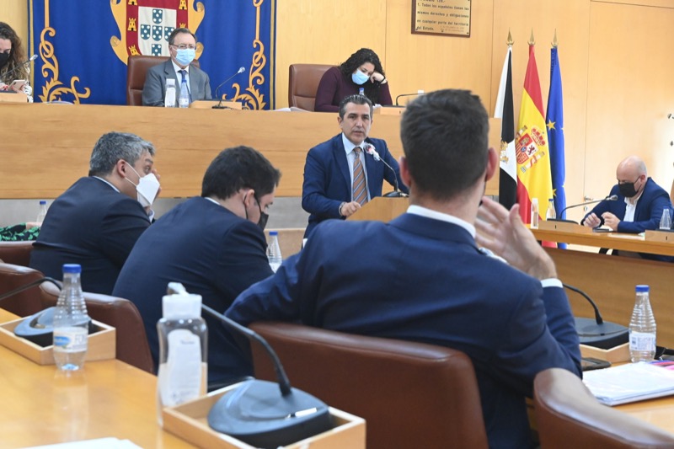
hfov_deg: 28.8
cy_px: 224
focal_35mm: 70
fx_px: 1310
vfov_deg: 19.4
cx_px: 337
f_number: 10
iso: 16000
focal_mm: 70
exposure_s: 1/200
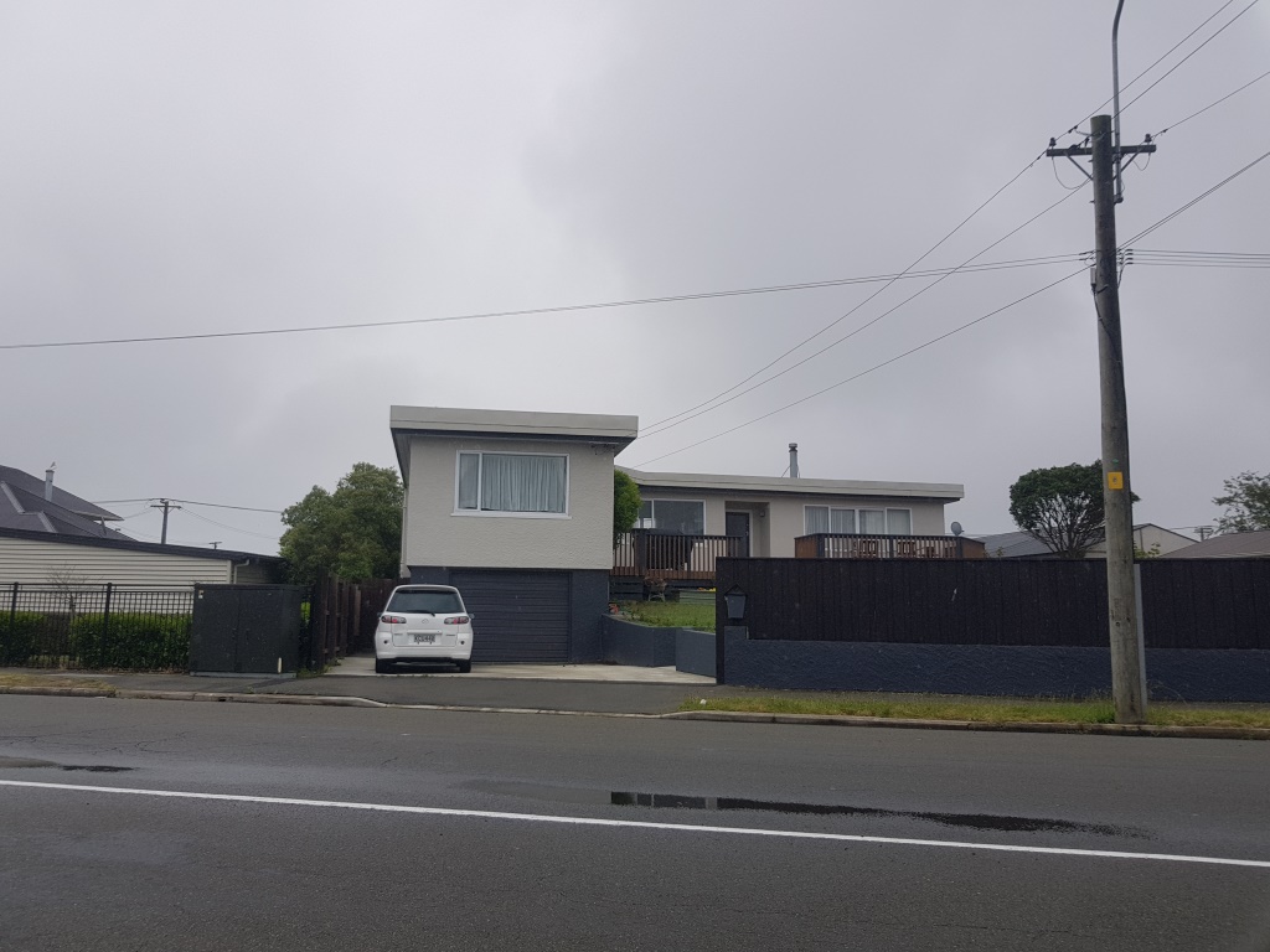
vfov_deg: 53.1
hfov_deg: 67.3
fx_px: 954
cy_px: 476
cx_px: 635
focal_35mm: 26
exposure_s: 1/2064
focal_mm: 4.2
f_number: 1.7
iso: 40
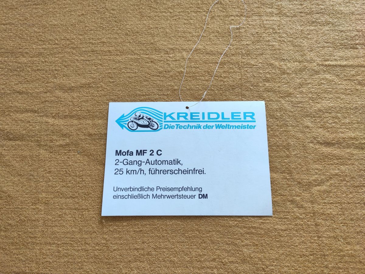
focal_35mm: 26
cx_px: 182
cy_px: 137
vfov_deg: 53.1
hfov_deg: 67.3
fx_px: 274
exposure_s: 1/100
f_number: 1.75
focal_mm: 4.77
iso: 568
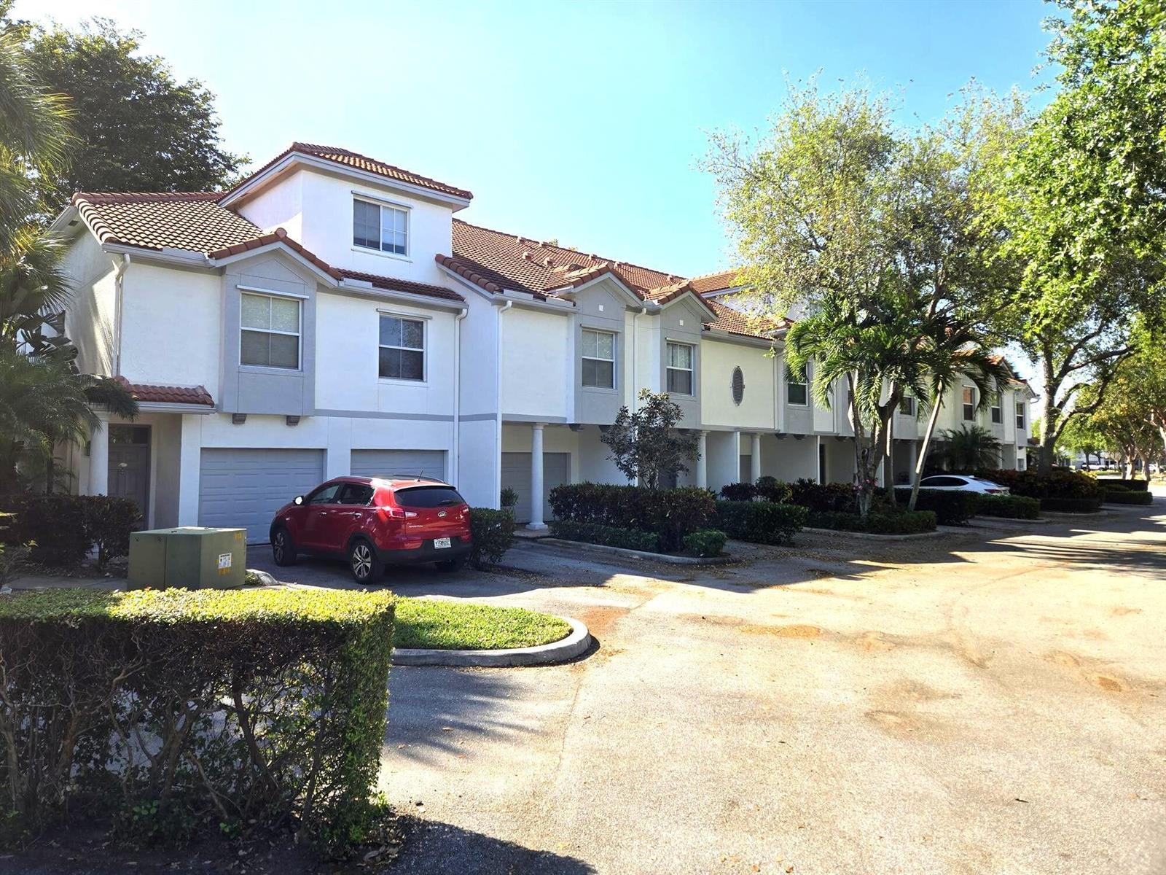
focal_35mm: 23
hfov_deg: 73.9
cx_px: 583
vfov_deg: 58.9
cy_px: 438
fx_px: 775
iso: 25
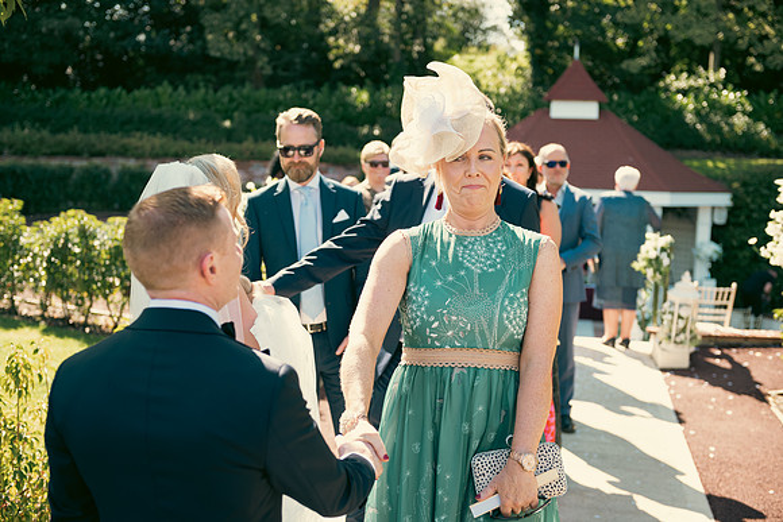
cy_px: 261
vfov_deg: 28.1
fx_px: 1044
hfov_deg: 41.1
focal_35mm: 48
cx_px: 392
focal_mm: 48
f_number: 3.5
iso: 125
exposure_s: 1/250
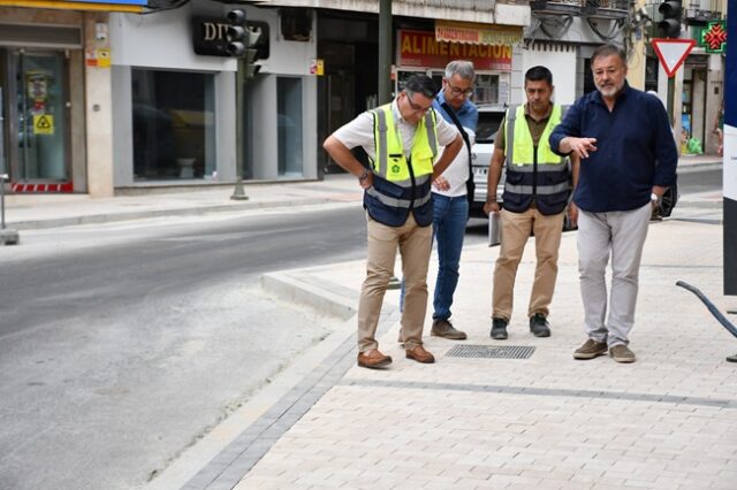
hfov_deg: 26.0
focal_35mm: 78
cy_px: 245
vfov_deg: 17.5
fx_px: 1596
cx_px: 368
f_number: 4.8
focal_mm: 52
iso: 500
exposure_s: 1/250
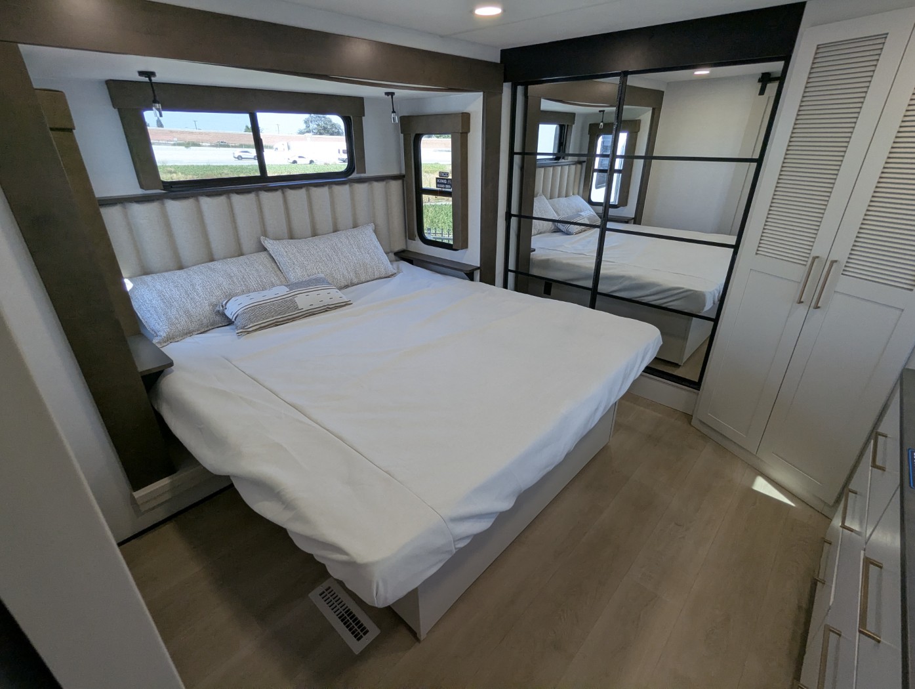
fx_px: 423
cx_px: 458
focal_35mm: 16
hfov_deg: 94.4
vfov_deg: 78.2
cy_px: 344
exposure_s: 1/169
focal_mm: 2.35
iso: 102
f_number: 2.2
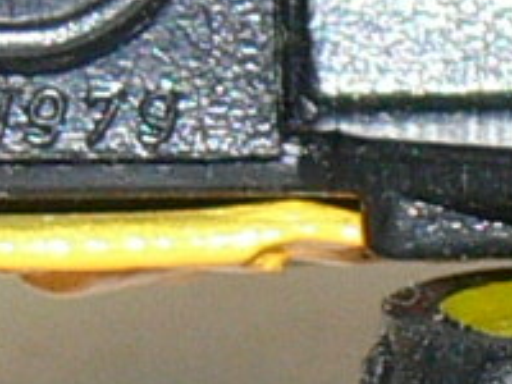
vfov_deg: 1.2
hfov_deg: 1.7
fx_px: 17616
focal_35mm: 1191
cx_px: 955
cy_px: -307
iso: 100
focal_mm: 19.8
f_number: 4
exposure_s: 1/30
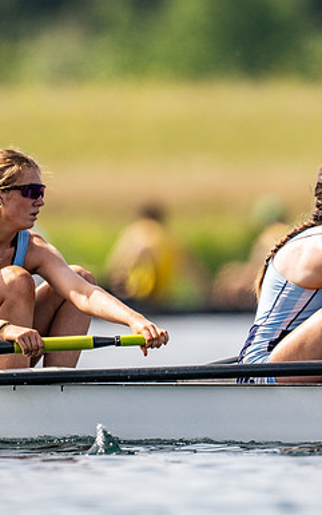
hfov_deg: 1.0
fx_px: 19397
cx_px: 298
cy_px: 258
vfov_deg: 1.5
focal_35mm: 1383
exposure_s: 1/2500
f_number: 4
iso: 180
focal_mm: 600
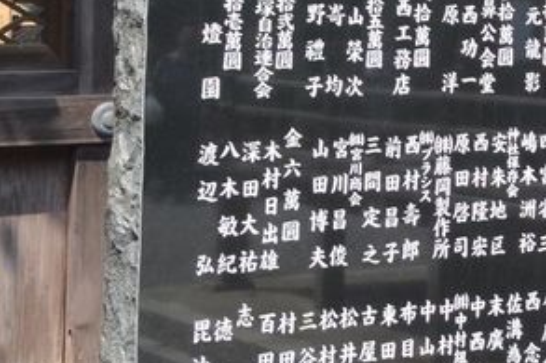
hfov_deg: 14.3
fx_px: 2046
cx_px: 801
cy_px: -253
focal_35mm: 135
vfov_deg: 9.7
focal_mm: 22
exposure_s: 1/250
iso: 400
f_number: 8
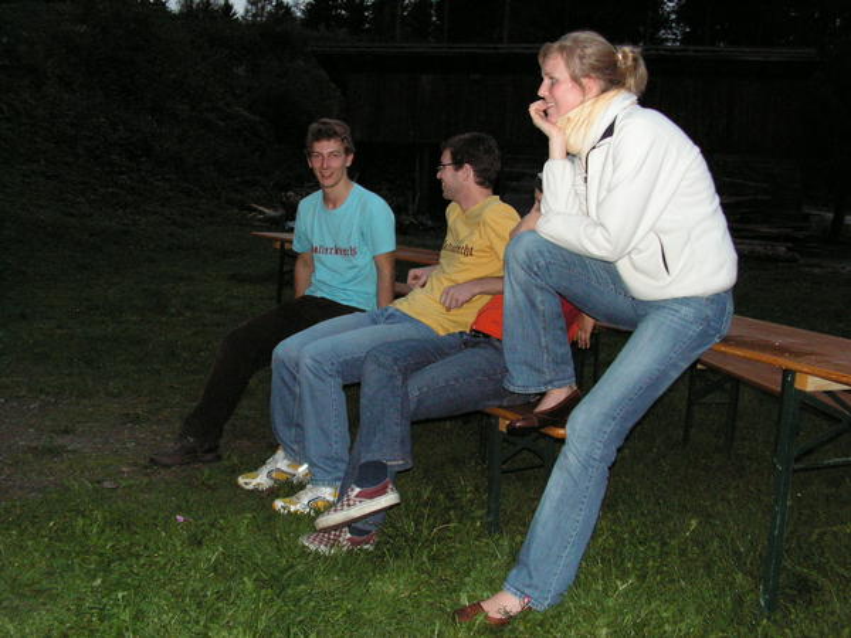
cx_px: 426
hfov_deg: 49.0
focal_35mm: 38
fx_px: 934
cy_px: 319
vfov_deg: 37.7
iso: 160
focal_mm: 6.4
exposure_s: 1/40
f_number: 3.2
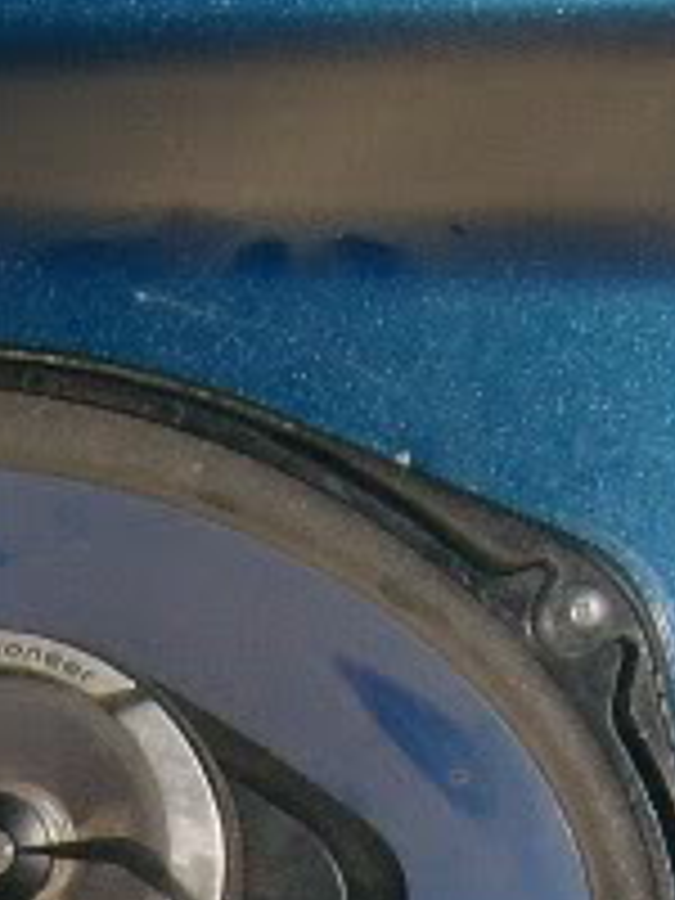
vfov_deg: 10.7
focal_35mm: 179
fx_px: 4654
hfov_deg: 8.3
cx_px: 18
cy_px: 1323
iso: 100
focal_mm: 5.8
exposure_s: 1/45
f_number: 2.8
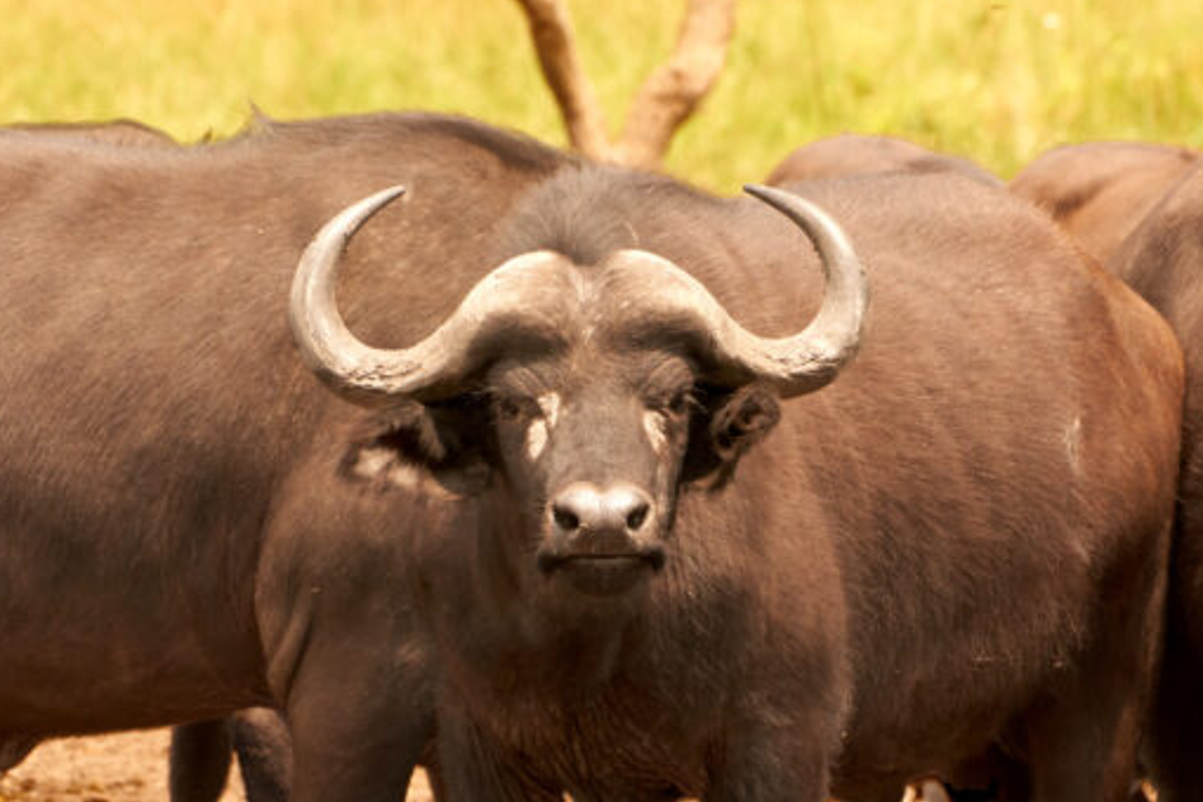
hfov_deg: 3.1
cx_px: 585
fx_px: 22387
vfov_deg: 2.1
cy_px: 406
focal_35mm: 670
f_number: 20
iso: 2500
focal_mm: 570
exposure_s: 1/320
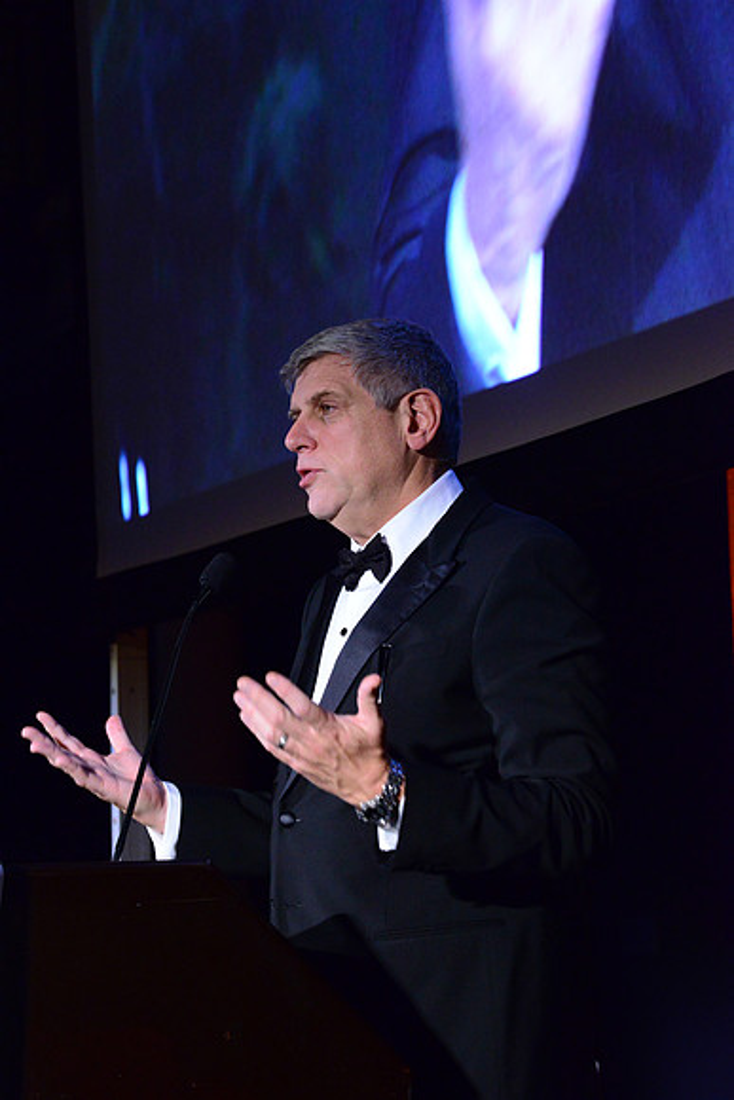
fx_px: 3056
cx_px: 367
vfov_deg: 20.4
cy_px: 550
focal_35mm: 100
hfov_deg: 13.7
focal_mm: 100
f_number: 8
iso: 6400
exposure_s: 1/60
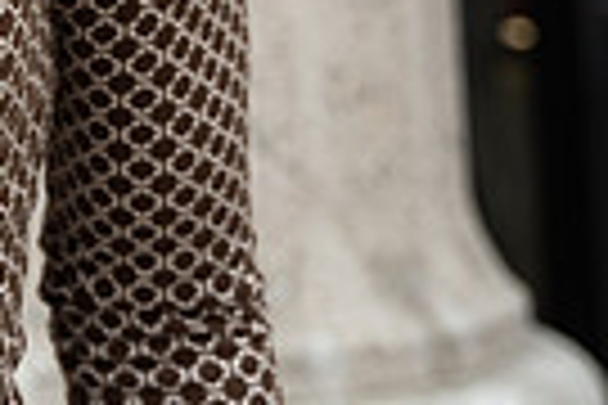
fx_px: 2314
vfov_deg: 9.3
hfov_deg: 14.1
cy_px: -452
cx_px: -279
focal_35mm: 137
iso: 400
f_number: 2.8
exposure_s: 1/1250
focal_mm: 32
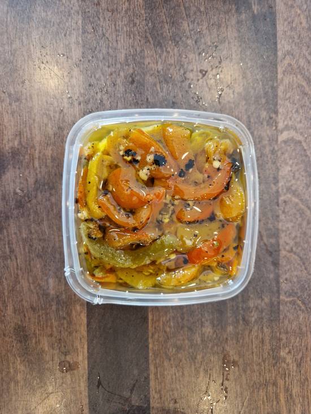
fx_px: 275
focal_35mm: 23
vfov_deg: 73.9
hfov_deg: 58.9
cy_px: 207
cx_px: 156
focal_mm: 5.4
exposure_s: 1/30
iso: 500
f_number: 1.8
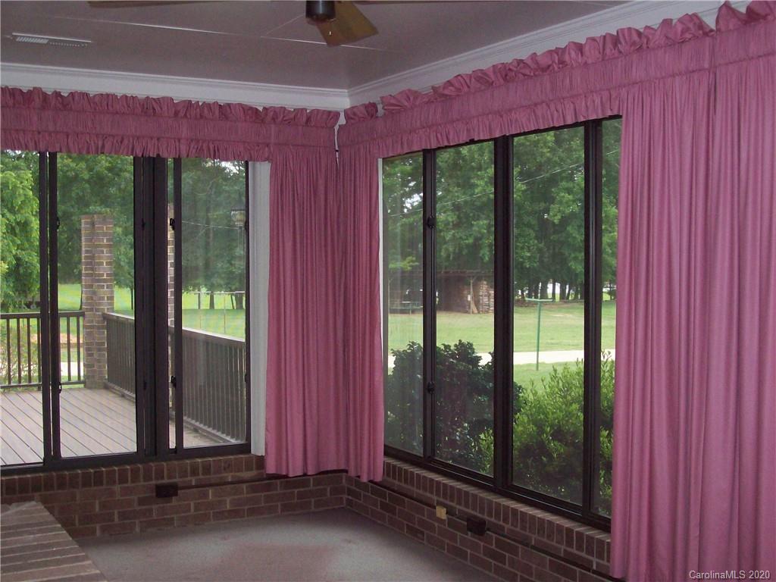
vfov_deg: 32.2
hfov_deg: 42.1
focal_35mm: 45
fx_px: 1009
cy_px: 291
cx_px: 388
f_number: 3
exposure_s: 1/73.6
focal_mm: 7.6
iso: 200
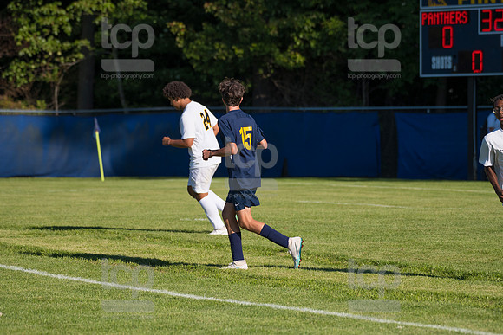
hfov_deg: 9.4
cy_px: 168
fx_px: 3074
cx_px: 252
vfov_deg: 6.2
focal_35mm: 220
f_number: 5.6
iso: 320
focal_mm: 220
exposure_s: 1/2000
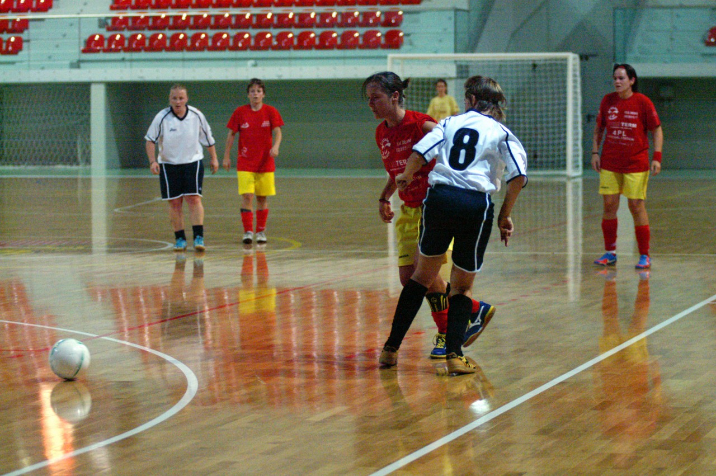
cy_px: 238
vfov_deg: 10.1
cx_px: 358
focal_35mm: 135
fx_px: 2683
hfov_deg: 15.2
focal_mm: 90
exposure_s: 1/350
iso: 3200
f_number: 2.8
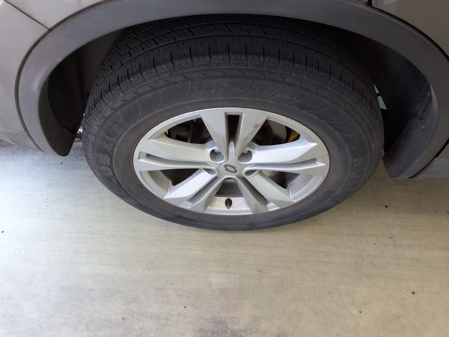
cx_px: 224
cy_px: 168
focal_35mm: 28
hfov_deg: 63.4
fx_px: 363
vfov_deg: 49.7
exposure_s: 1/60
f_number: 1.9
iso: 32
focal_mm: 2.91
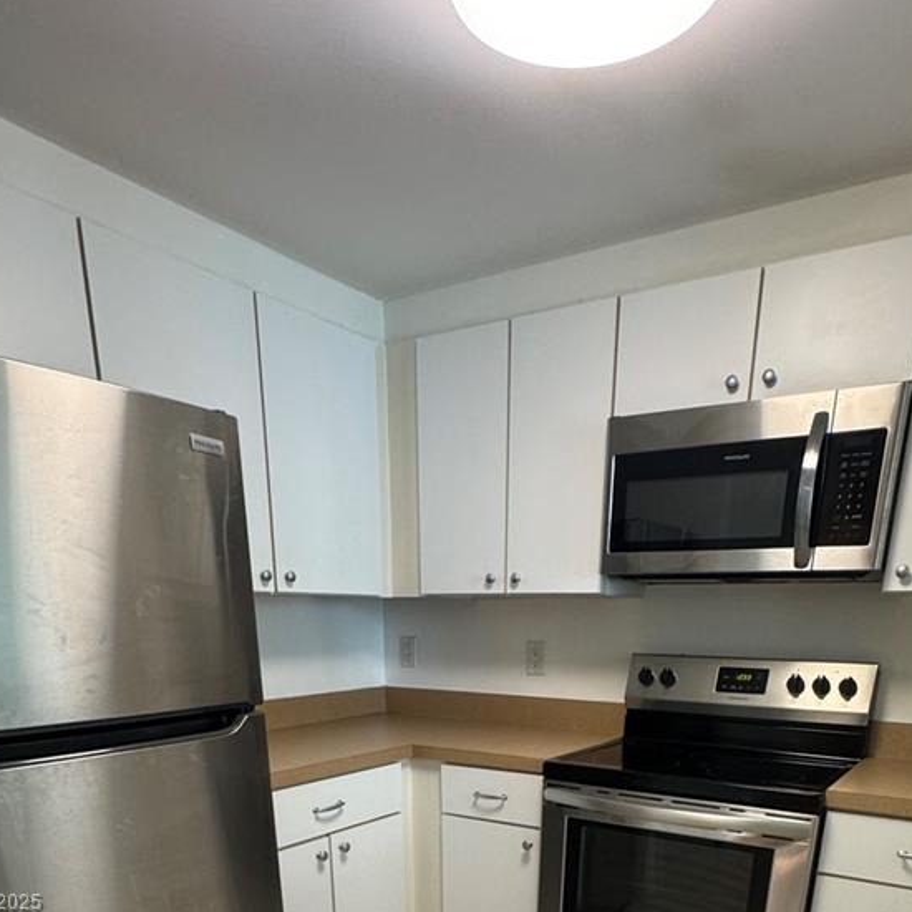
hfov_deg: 59.0
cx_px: 484
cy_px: 904
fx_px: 805
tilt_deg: -19.9
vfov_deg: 48.9
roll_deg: +0.2
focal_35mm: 27
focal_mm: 2.22
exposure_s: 1/60
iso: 160
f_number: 2.2
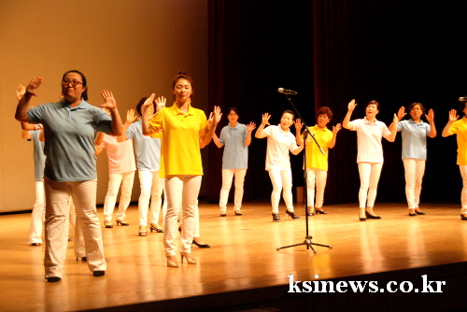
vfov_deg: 16.3
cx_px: 234
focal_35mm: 84
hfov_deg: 24.2
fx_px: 1090
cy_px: 156
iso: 800
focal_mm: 56
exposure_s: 1/100
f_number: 5
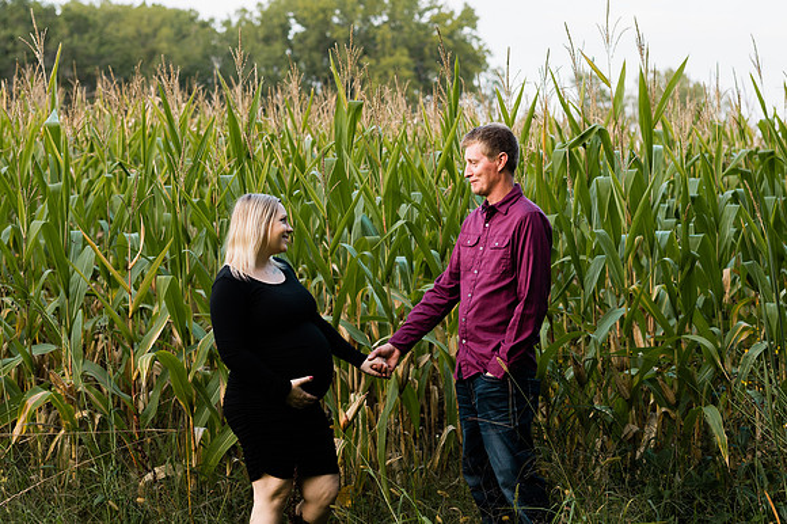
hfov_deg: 28.3
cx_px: 365
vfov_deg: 19.0
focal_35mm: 71
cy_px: 201
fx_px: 1561
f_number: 3.2
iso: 400
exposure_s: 1/200
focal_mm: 58
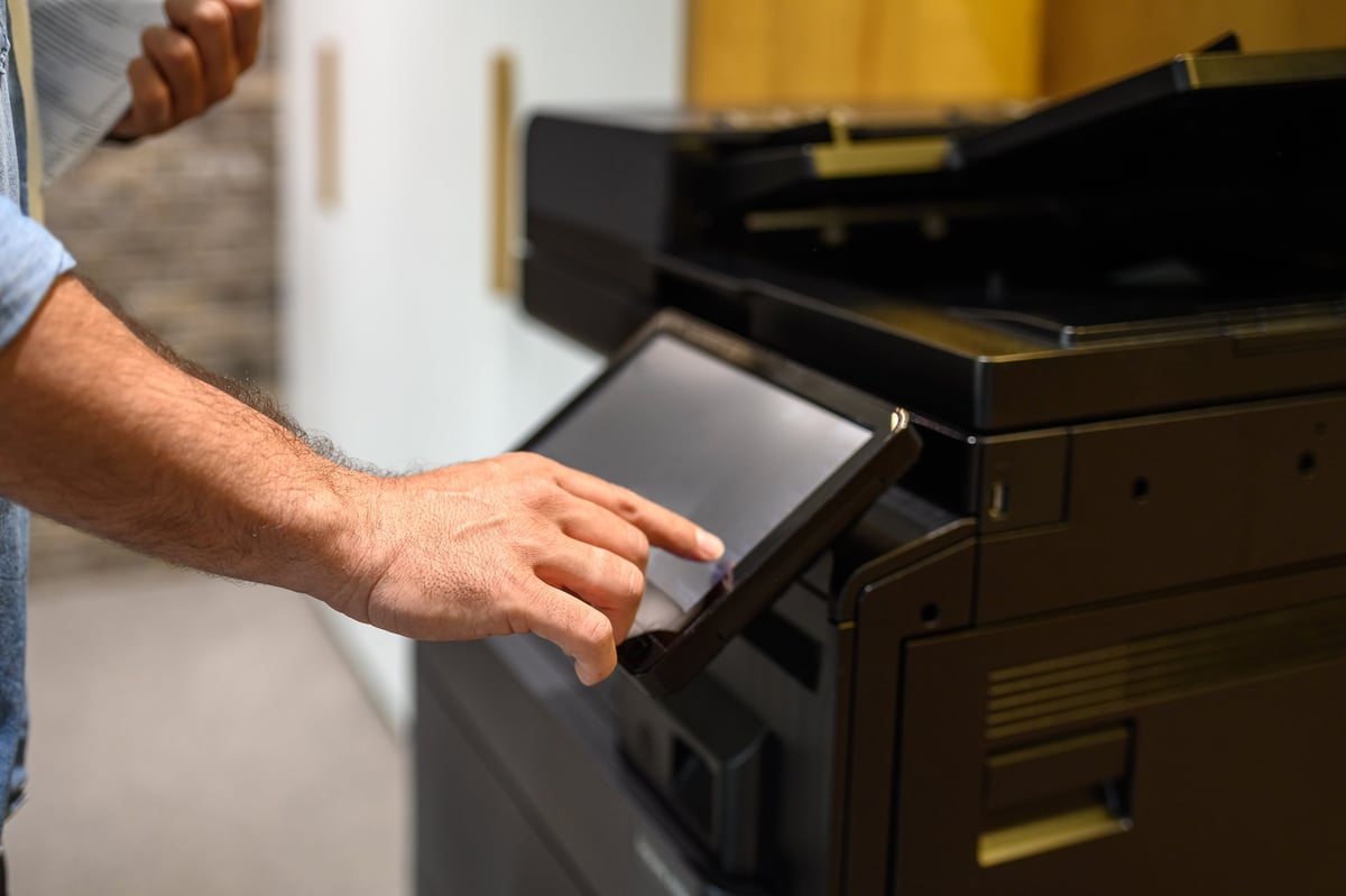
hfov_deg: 54.5
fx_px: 1308
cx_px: 673
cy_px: 448
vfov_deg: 37.8
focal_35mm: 35
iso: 500
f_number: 1.8
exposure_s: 1/100
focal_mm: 35
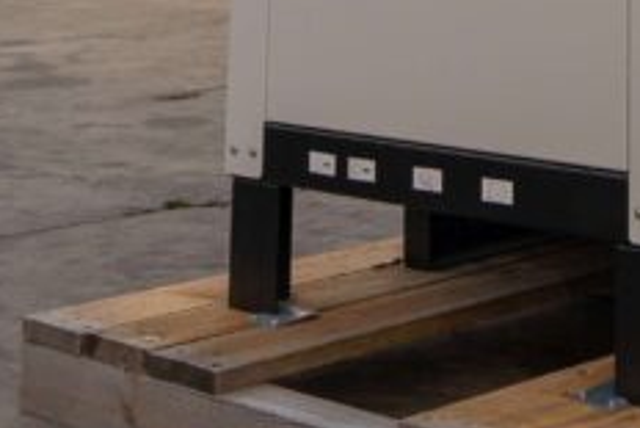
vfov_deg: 11.6
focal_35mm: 106
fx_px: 1886
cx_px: 764
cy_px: -438
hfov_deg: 18.3
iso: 200
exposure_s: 1/160
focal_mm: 24
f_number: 8
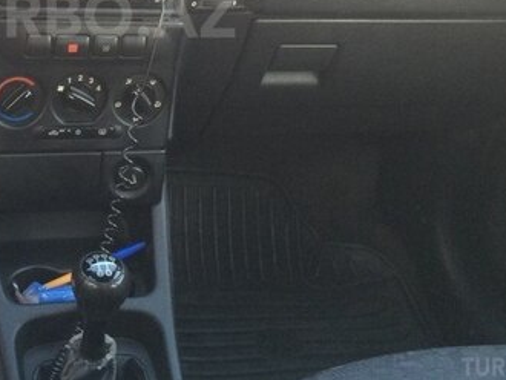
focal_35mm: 58
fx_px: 848
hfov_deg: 32.0
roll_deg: -9.3
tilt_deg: -21.6
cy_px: 15
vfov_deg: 24.3
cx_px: 78
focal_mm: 4.15
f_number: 2.2
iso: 100
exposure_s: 1/33
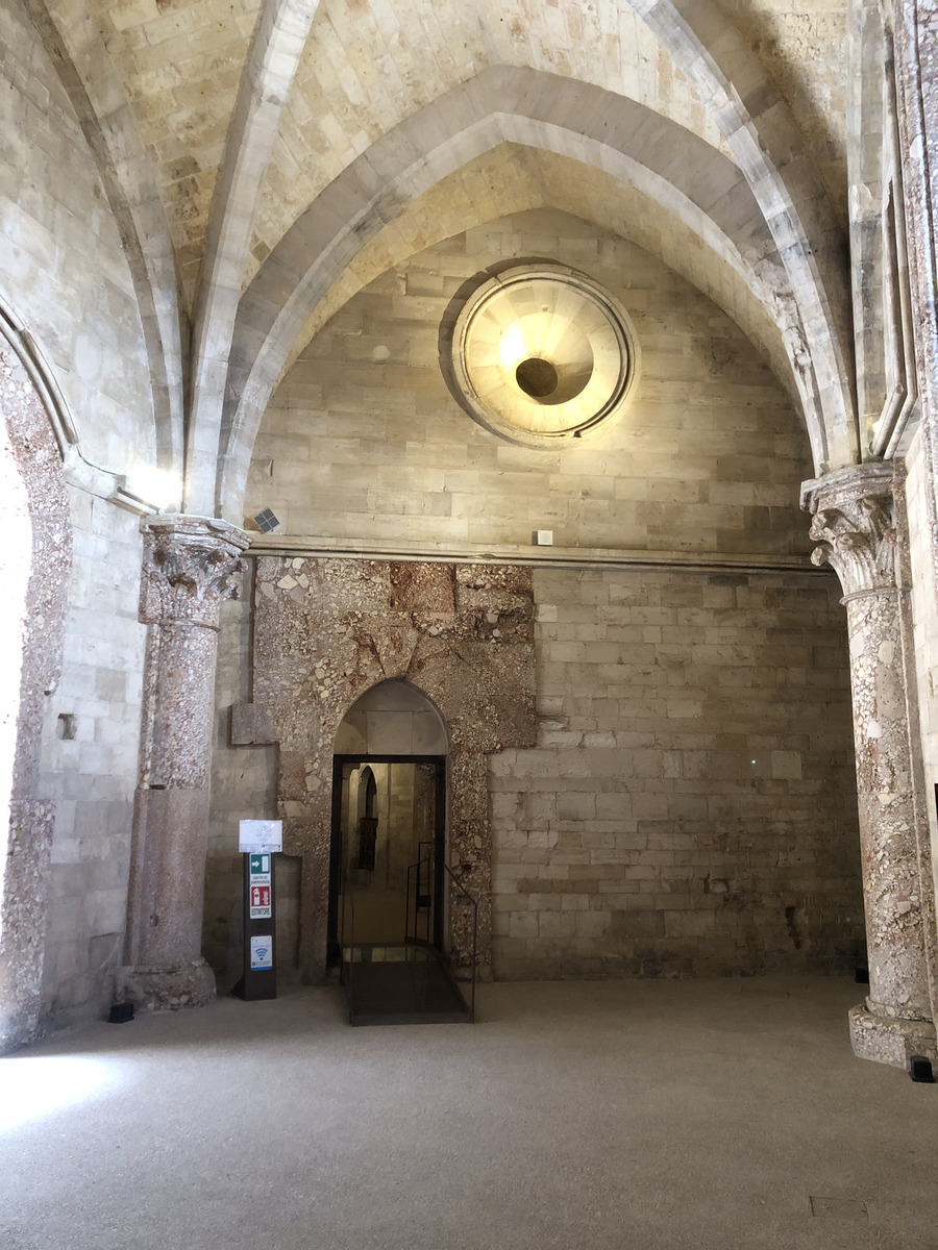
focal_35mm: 28
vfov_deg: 63.4
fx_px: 1012
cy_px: 625
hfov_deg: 49.7
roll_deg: +0.4
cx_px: 469
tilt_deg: +10.0
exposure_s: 1/7
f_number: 1.8
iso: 100
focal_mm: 4
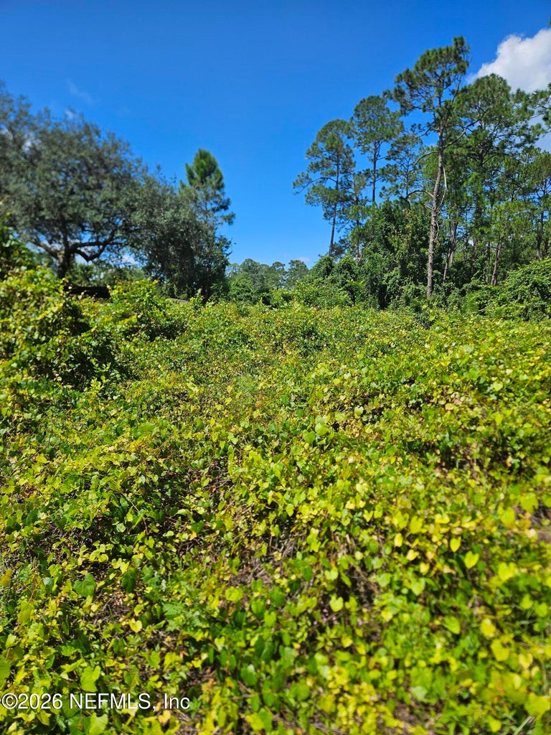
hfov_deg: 58.9
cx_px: 276
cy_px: 368
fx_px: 488
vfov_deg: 73.9
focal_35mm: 23
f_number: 1.8
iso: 25
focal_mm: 5.4
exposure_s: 1/1864
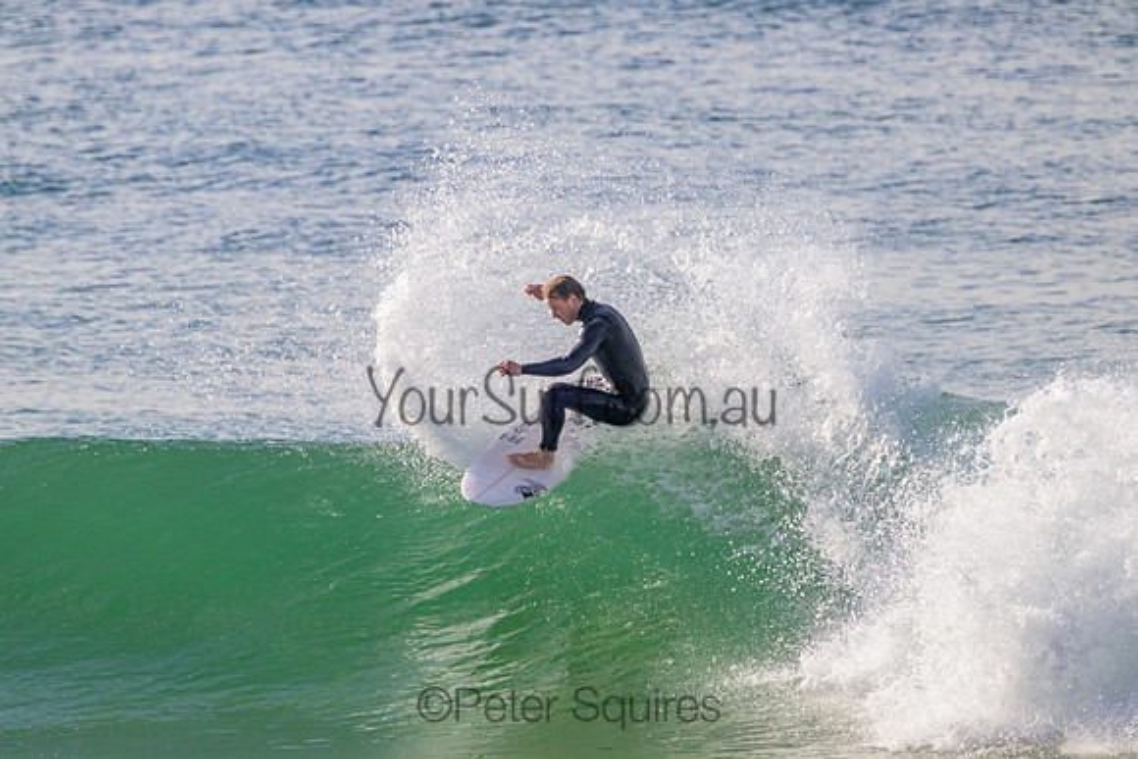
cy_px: 380
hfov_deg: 2.6
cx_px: 569
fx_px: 25294
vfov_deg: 1.7
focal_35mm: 800
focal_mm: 800
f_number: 11
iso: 1250
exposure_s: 1/2000
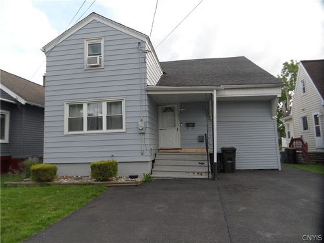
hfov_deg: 71.6
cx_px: 162
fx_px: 225
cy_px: 122
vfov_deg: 56.8
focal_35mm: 24
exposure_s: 1/180
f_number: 3.2
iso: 80
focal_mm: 3.9
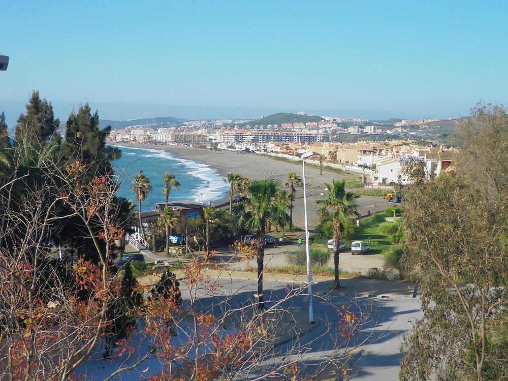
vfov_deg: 26.6
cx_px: 254
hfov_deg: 34.9
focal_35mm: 55
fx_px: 807
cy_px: 190
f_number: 9.8
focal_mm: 9.8
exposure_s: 1/160
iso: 125
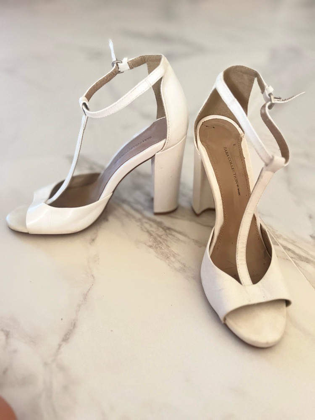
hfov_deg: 53.1
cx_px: 158
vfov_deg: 67.3
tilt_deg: -41.1
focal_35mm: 26
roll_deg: -1.9
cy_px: 210
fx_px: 315
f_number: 1.6
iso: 1000
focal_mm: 5.1
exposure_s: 1/22
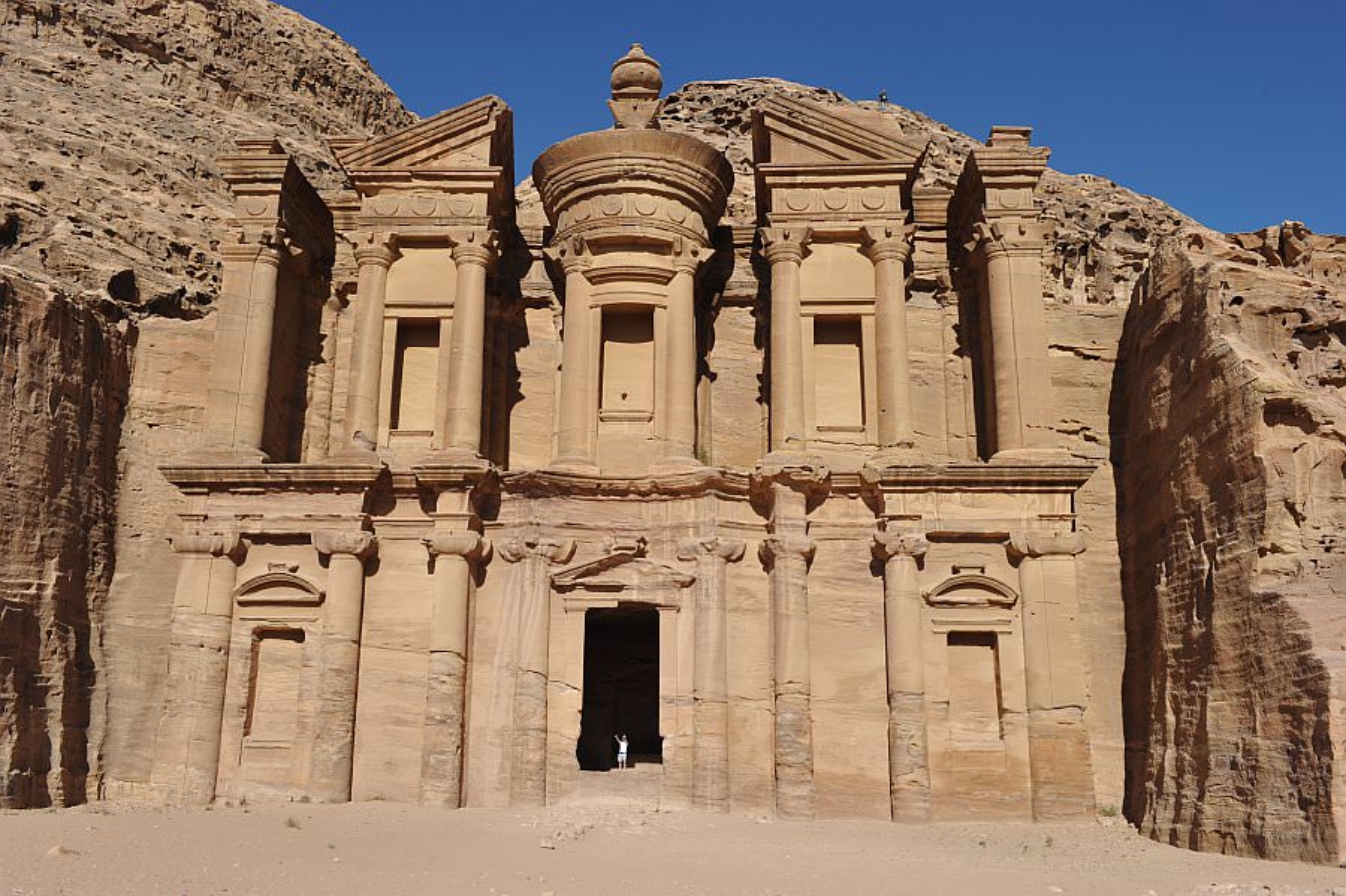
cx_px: 673
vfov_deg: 41.1
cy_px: 448
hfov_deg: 58.7
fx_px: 1196
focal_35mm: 32
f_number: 10
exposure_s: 1/400
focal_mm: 32
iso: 200
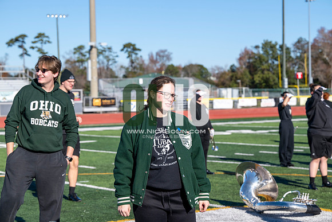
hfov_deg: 24.8
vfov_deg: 16.7
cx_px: 166
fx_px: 756
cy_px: 111
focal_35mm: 82
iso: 250
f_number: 5
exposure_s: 1/2000
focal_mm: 82
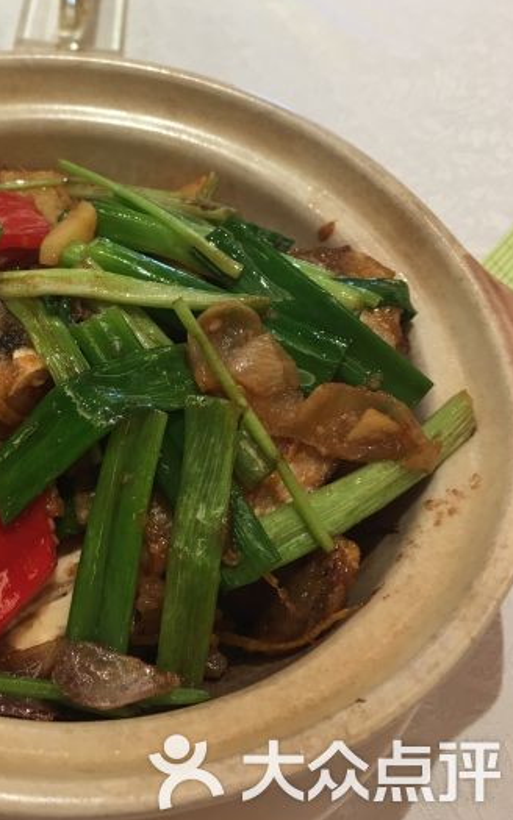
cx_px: 131
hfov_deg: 30.7
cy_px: 306
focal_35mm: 41
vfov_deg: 47.8
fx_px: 917
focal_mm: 4.15
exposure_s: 1/17
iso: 40
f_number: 2.2
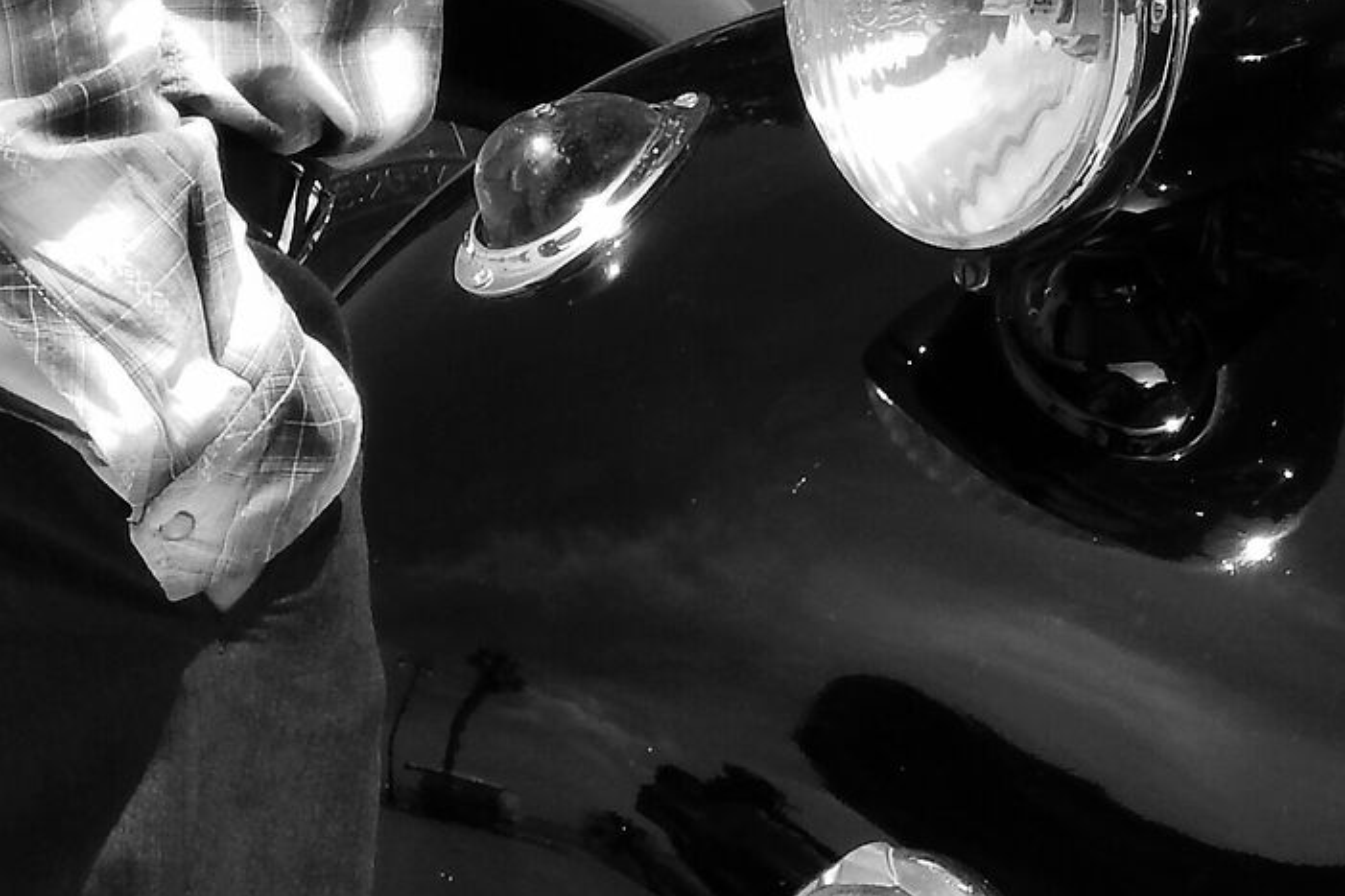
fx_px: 18899
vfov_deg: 2.7
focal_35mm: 506
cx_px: 1167
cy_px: -399
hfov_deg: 4.1
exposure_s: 1/400
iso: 125
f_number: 4.9
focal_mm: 25.3
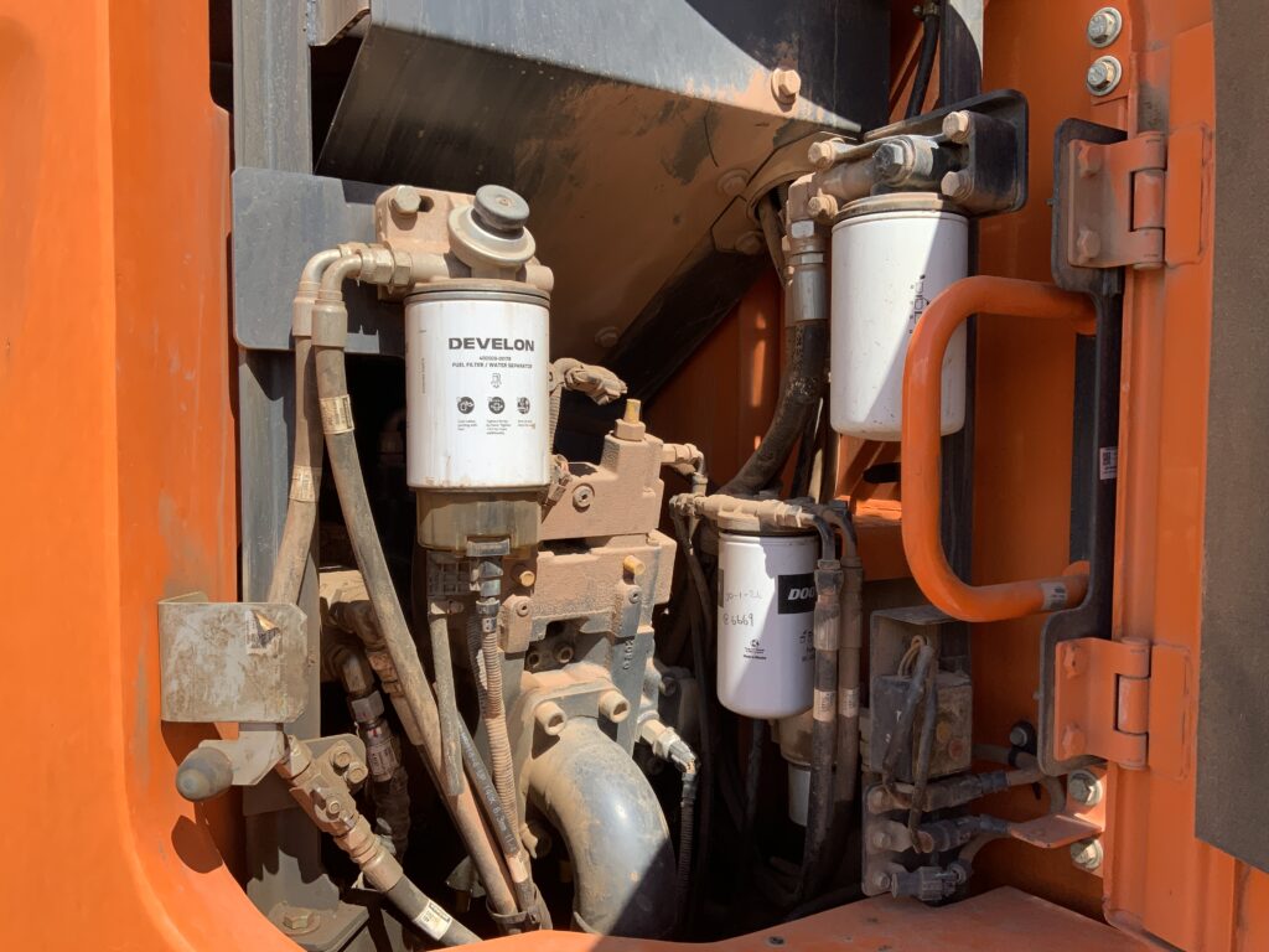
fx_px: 1063
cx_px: 634
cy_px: 476
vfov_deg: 48.2
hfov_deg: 61.7
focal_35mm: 29
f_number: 1.8
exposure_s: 1/1121
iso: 16
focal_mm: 3
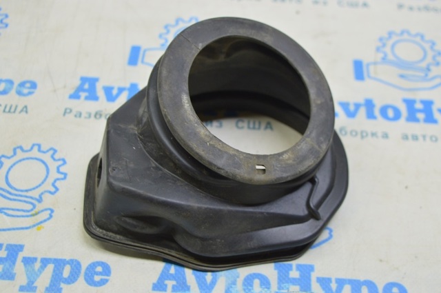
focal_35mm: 51
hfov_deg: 38.9
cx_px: 220
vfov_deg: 26.4
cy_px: 146
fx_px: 624
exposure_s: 1/20
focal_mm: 34
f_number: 5.6
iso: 400
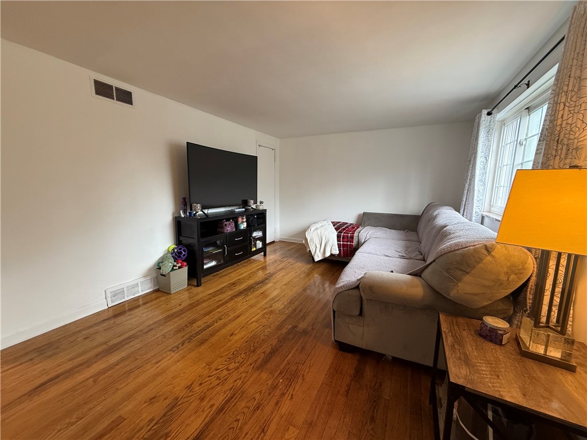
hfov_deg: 102.1
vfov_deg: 85.7
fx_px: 237
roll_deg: -0.1
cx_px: 294
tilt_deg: -7.6
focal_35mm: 14
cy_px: 220
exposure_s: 1/60
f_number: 2.2
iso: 250
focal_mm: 2.22
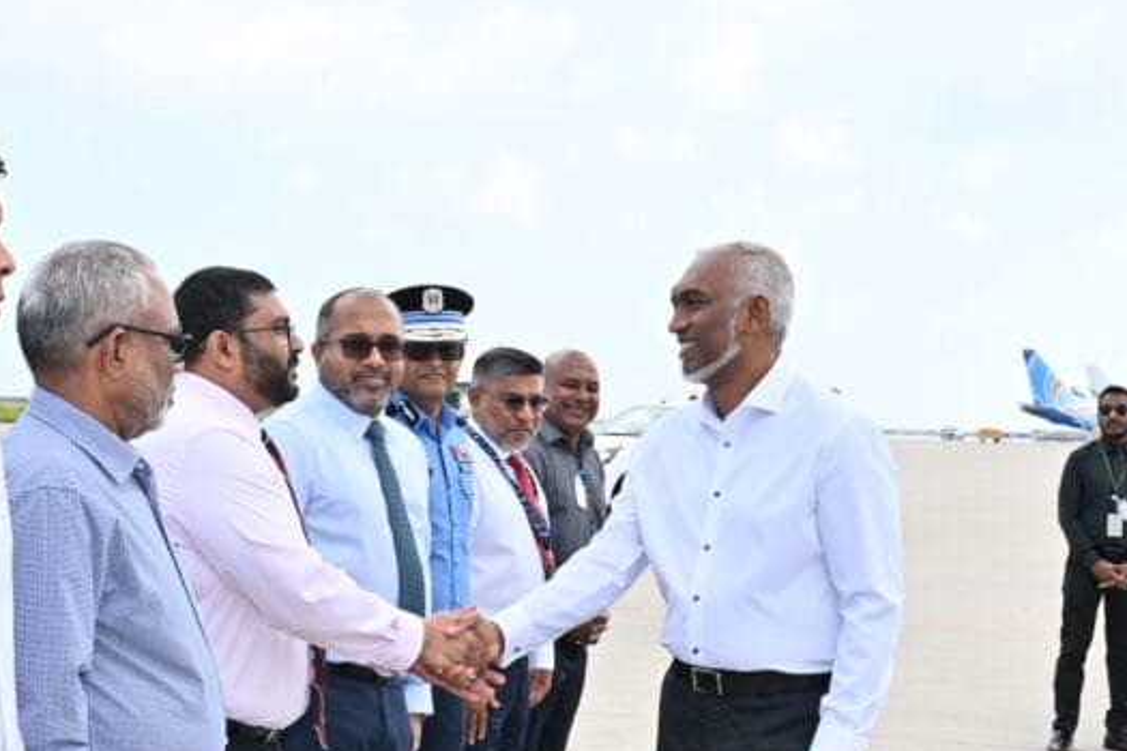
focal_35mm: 60
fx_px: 1878
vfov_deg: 22.5
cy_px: 539
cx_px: 408
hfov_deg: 33.2
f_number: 11
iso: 400
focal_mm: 41
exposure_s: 1/200
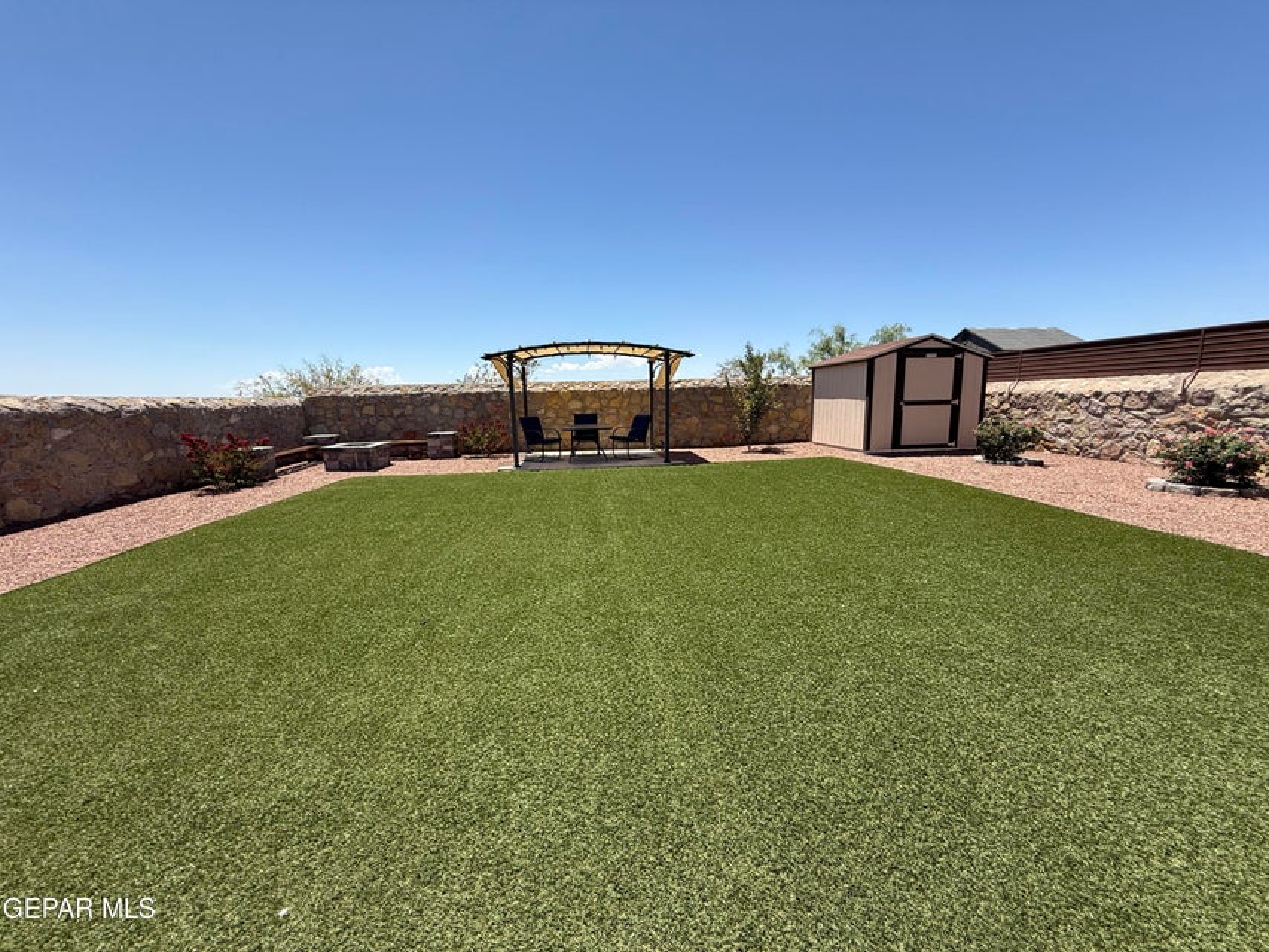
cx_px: 634
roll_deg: +0.8
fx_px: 513
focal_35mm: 14
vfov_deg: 85.7
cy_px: 476
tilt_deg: -8.6
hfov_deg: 102.1
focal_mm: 2.22
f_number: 2.2
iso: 50
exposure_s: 1/1901
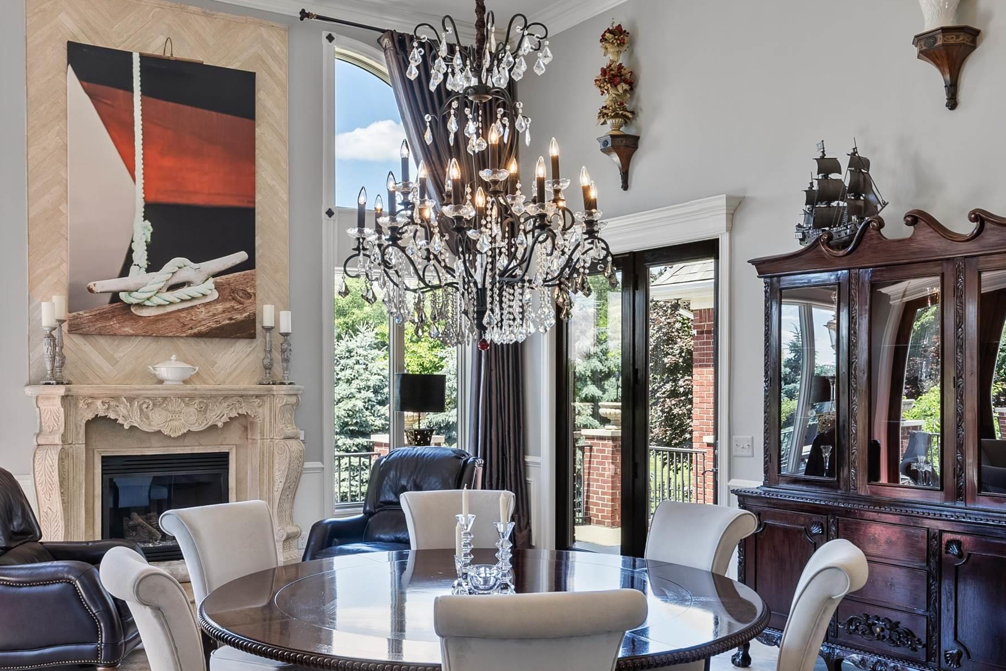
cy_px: 406
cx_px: 482
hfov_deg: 53.1
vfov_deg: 36.7
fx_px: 1006
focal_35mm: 36
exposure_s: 1/3
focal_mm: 21
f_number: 9
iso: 125
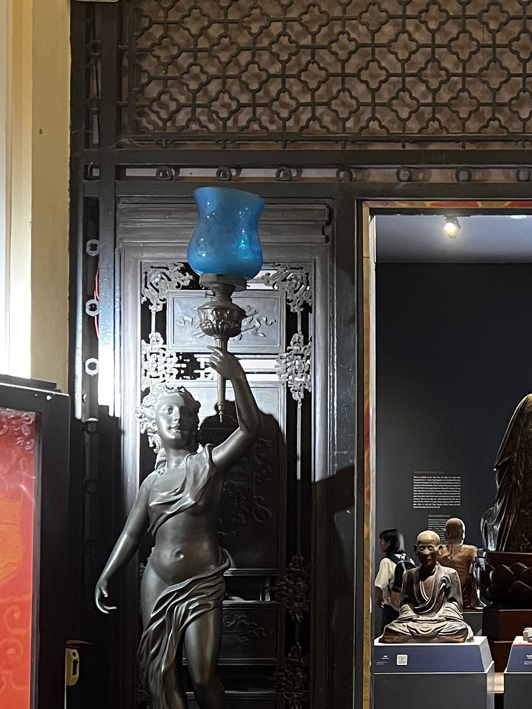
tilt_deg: +1.9
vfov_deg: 29.9
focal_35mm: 64
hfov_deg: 22.0
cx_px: 545
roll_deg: -0.8
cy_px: 498
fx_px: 1311
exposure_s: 1/50
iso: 400
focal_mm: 5.7
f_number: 1.5
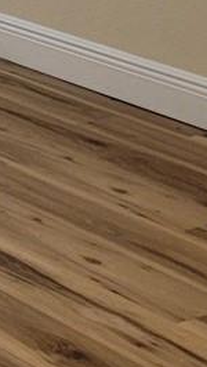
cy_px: -246
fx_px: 1529
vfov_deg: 12.7
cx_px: -555
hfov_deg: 6.5
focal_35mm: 157
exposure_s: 1/120
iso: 200
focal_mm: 6.7
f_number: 1.8
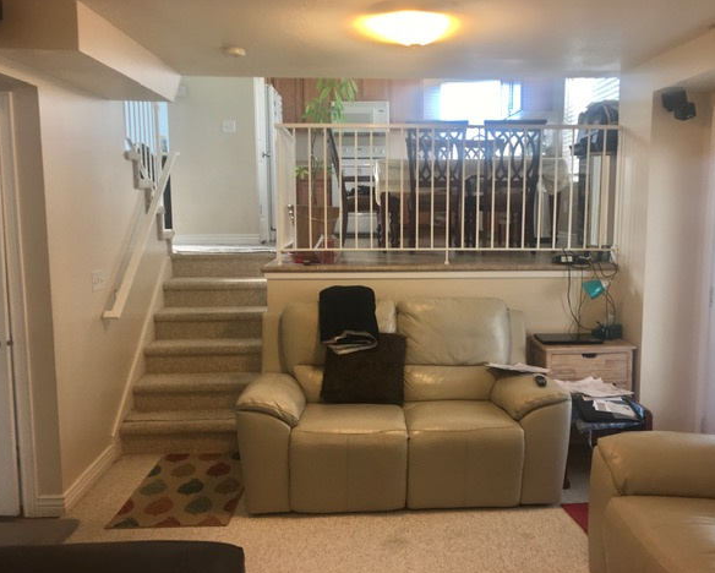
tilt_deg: -4.7
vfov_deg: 47.2
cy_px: 283
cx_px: 386
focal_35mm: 31
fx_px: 656
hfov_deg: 57.1
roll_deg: -0.2
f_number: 2.2
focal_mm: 4.15
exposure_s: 1/30
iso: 32
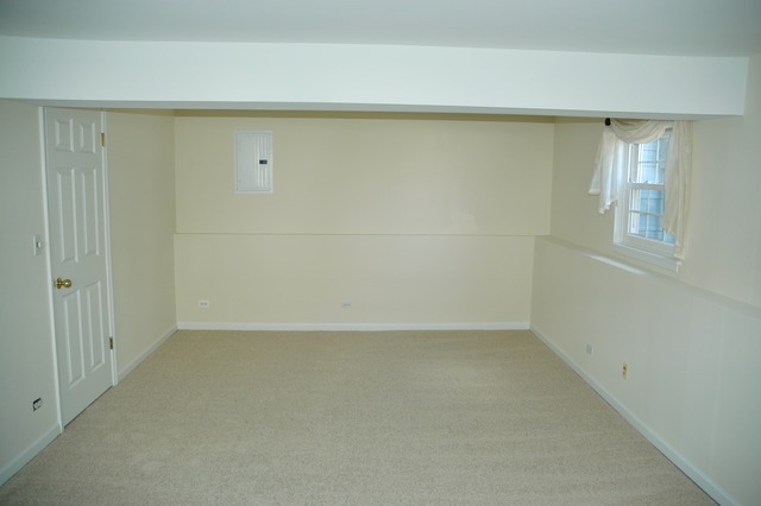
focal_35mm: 27
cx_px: 380
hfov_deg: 67.4
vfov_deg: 47.9
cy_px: 253
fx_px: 570
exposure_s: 1/60
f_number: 3.5
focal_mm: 18
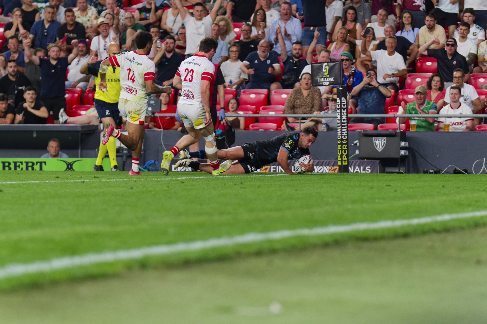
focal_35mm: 292
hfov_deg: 7.1
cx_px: 244
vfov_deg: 4.7
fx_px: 3949
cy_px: 162
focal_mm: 195
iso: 1250
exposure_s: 1/1250
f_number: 2.8
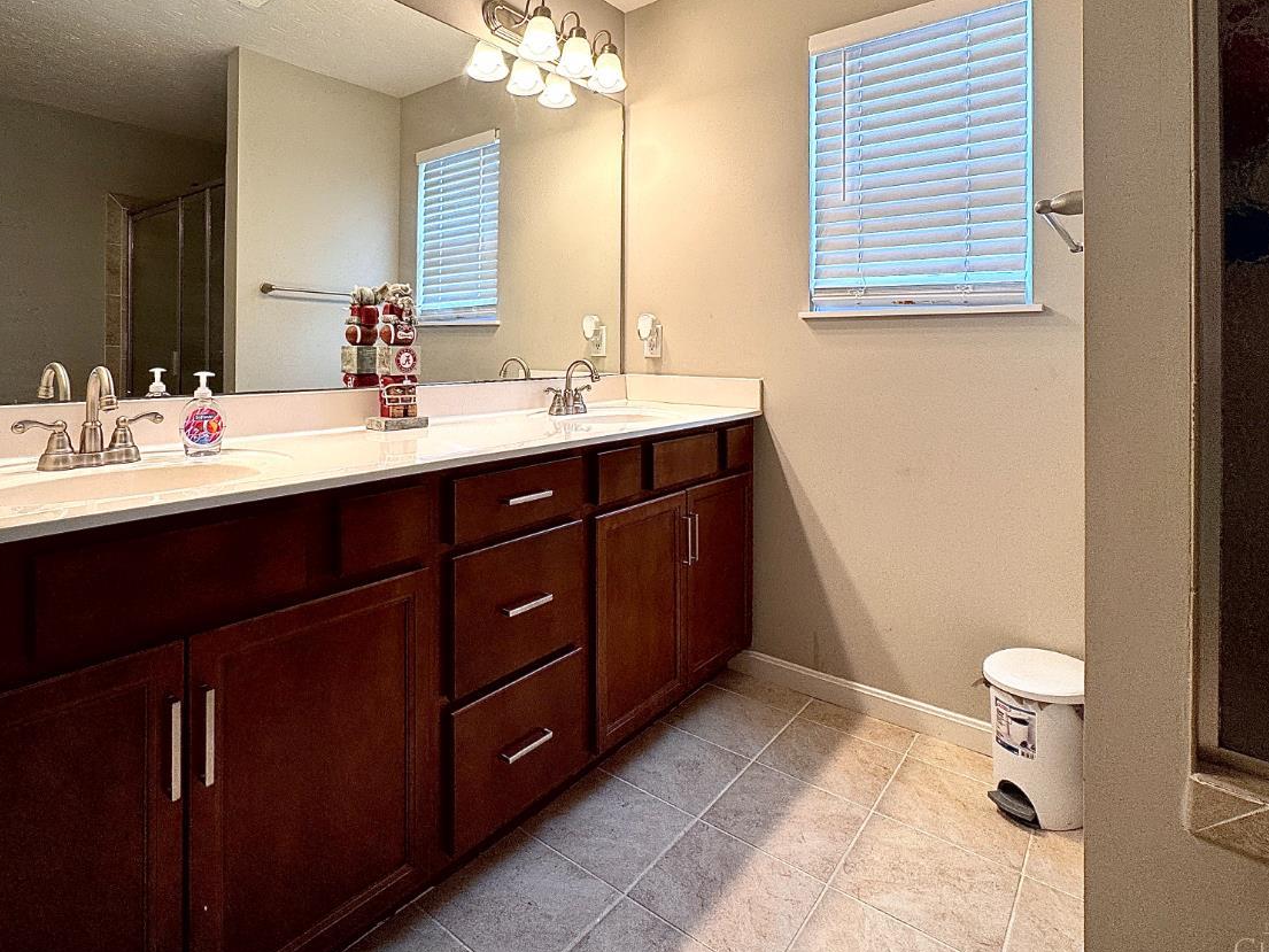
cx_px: 549
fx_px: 697
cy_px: 344
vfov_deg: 67.4
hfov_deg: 84.2
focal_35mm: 19
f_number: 2.2
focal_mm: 2.22
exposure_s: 1/120
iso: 100
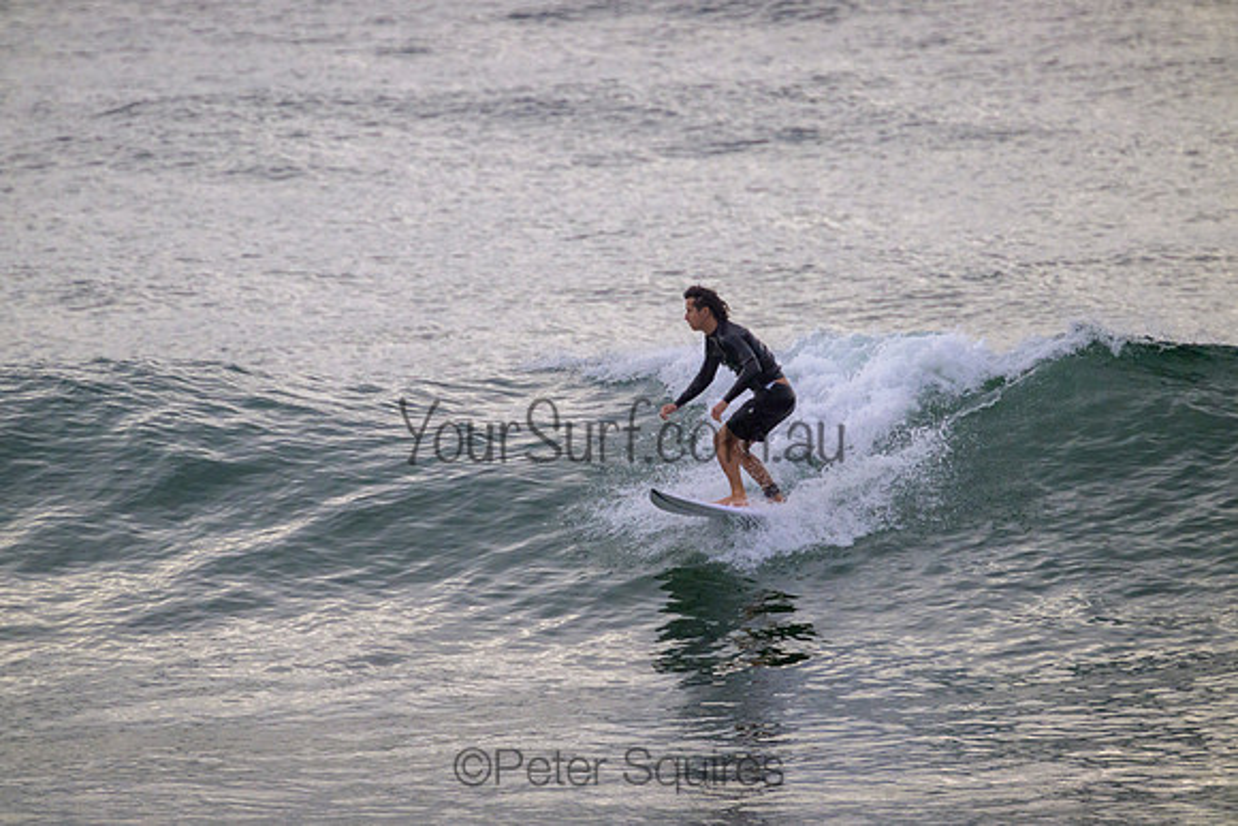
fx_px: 27516
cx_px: 619
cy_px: 413
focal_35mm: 800
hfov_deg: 2.6
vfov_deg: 1.7
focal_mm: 800
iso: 1800
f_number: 11
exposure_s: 1/2000
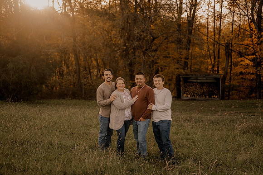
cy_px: 88
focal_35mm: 54
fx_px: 398
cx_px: 132
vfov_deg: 24.9
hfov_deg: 36.6
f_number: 1.8
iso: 250
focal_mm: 50
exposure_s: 1/640
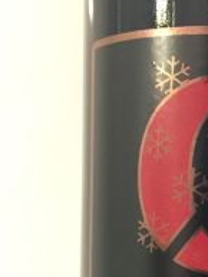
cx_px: 273
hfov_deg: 17.3
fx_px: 640
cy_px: 236
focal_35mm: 80
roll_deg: -2.3
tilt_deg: +0.3
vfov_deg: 23.9
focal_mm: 4.15
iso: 320
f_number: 2.2
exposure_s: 1/17
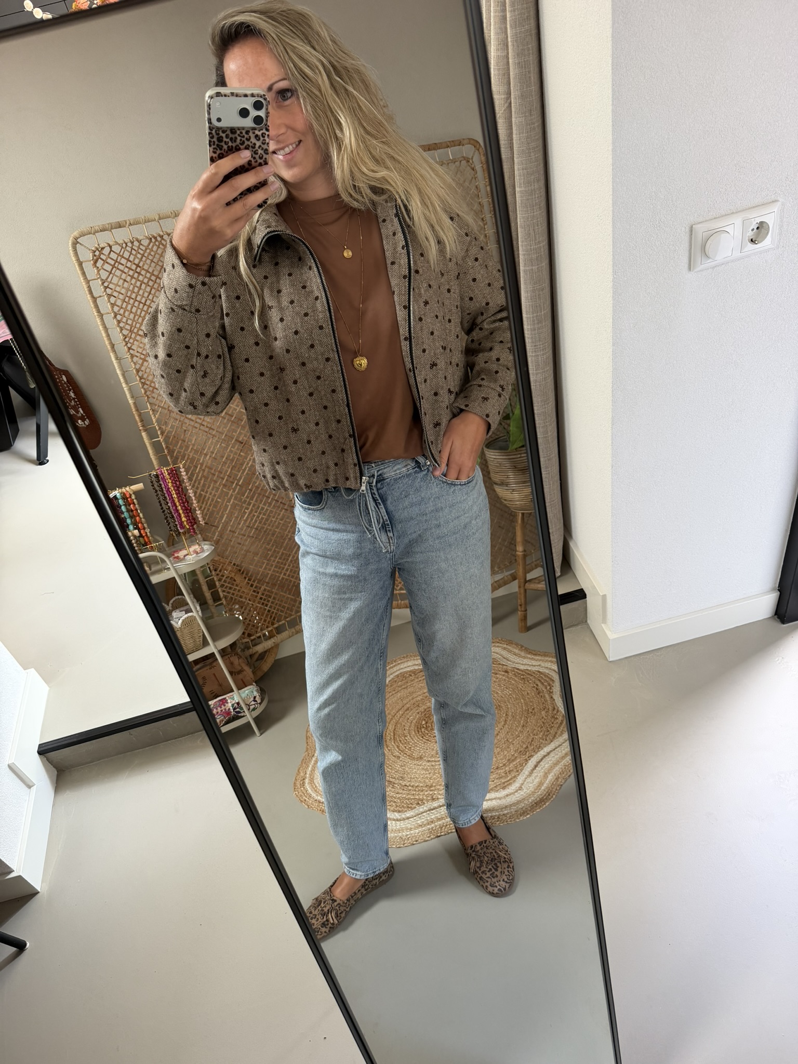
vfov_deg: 71.6
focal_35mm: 24
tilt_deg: -41.0
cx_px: 399
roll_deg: +13.3
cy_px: 532
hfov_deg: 56.8
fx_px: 738
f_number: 1.78
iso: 200
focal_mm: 6.76
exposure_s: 1/105
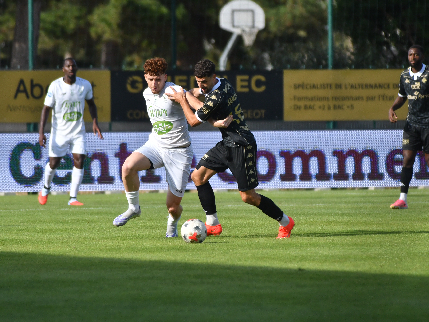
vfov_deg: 3.7
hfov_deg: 4.9
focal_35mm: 406
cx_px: 233
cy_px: 161
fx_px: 5032
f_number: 2.8
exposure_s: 1/8000
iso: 400
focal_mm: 175
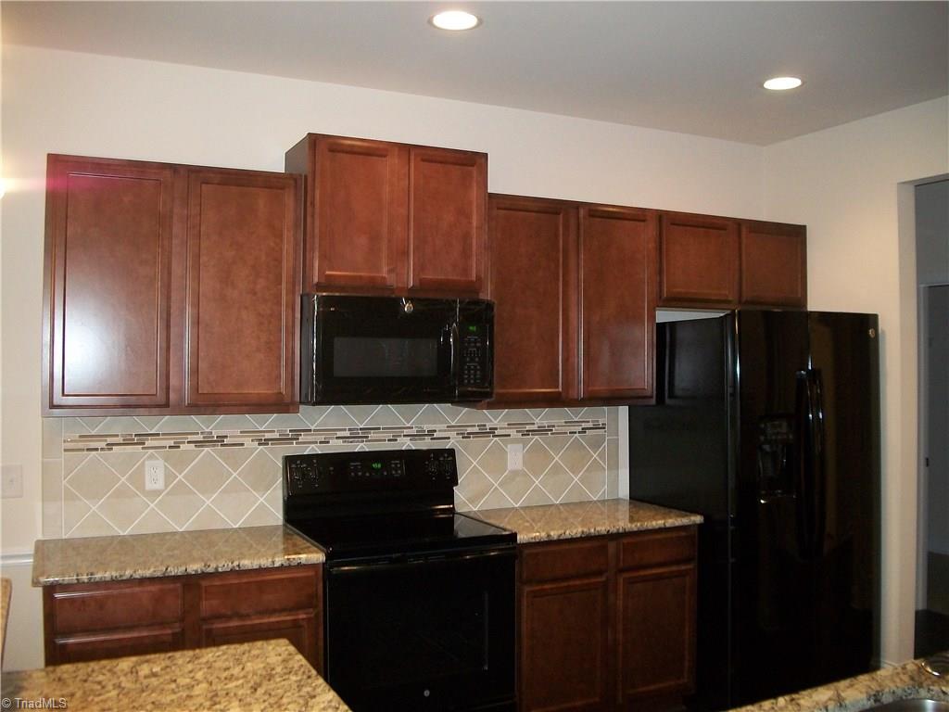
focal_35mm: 32
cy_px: 356
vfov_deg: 44.2
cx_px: 474
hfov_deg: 56.8
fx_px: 877
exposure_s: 1/30
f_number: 2.9
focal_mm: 5.7
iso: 240
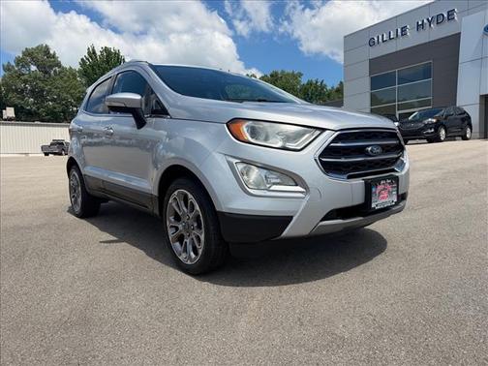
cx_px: 244
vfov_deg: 56.8
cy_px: 183
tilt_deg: -4.2
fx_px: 338
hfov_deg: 71.6
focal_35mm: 24
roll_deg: +1.1
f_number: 1.78
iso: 80
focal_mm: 6.76
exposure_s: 1/5319
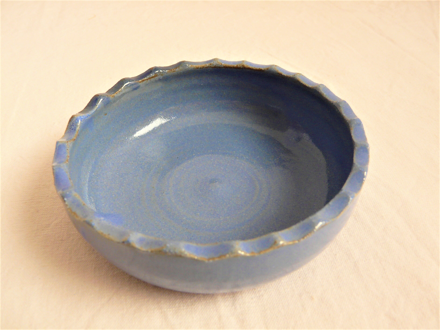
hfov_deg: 56.8
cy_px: 165
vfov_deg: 44.2
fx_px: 407
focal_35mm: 32
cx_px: 220
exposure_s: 1/100
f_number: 2.8
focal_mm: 5.3
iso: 100
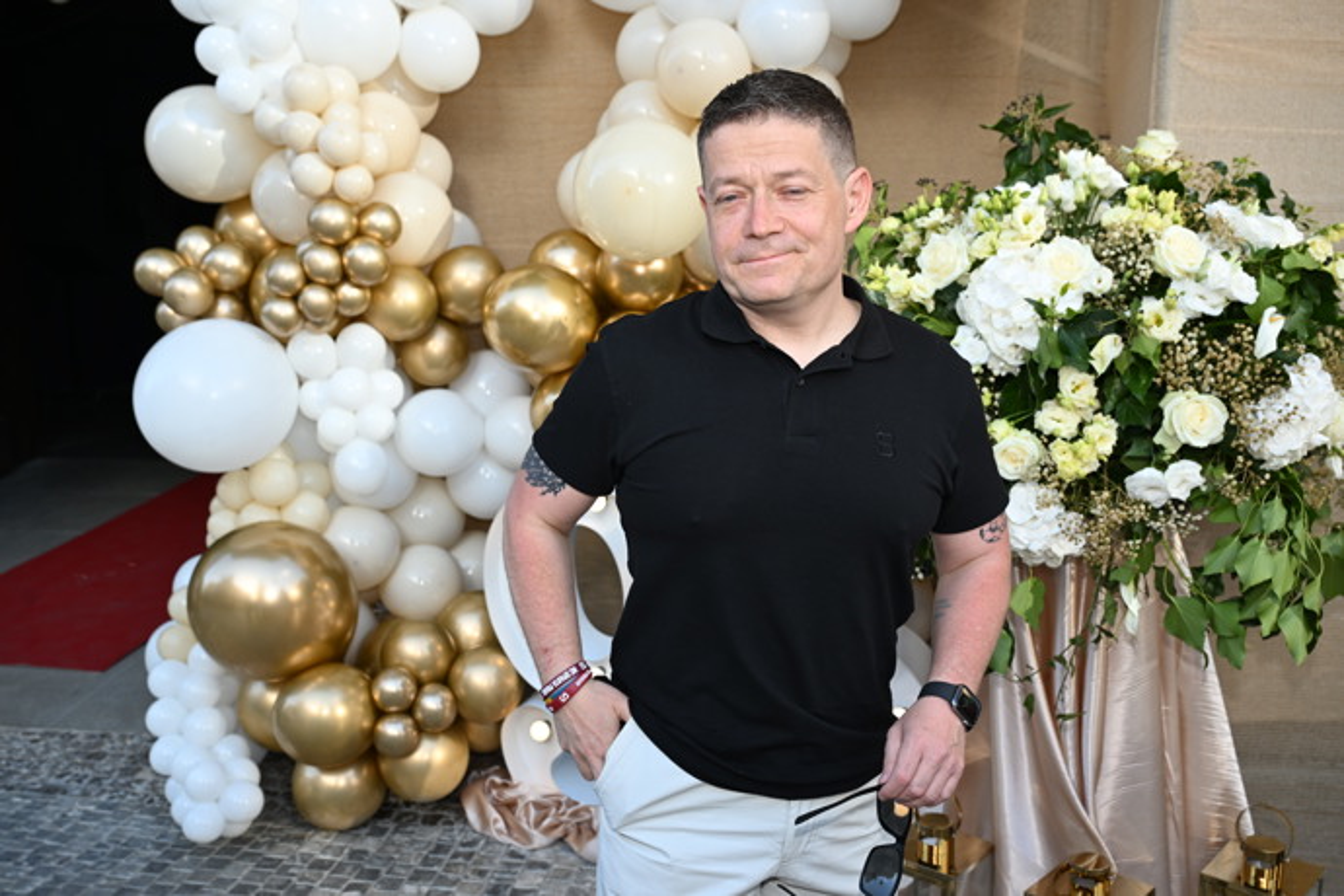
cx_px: 672
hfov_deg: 55.8
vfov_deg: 38.9
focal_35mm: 34
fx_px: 1269
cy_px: 448
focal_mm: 34
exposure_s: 1/320
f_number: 5.6
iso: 500
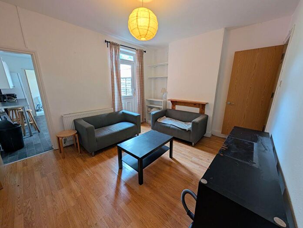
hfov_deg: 110.4
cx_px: 152
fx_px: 105
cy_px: 114
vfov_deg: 94.7
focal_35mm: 12
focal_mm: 2.02
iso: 55
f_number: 1.7
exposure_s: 1/37.2
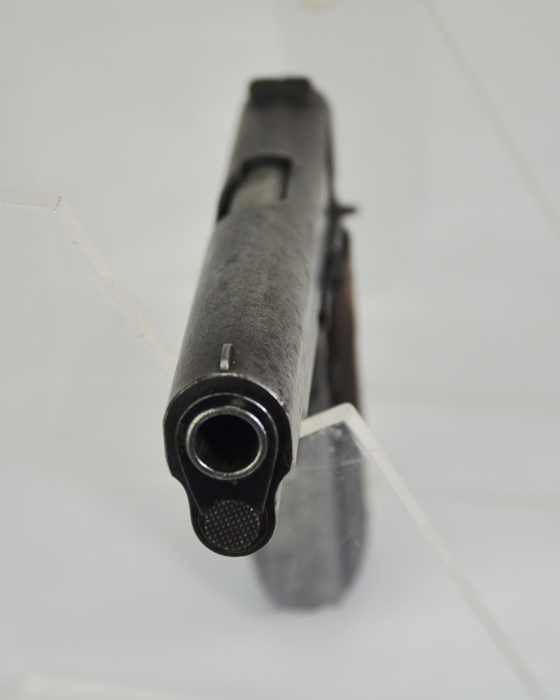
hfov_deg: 11.7
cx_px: 249
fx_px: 2734
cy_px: 351
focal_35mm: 132
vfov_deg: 14.6
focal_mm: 62
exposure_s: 1/400
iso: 400
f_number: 5
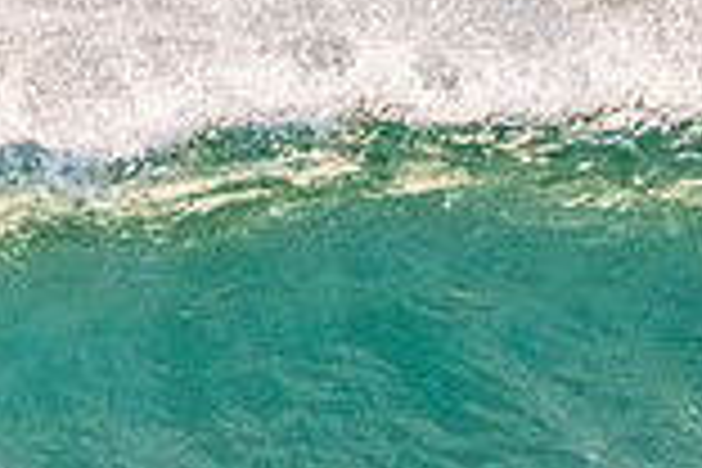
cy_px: 583
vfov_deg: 0.5
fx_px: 58125
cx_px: 220
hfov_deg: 0.7
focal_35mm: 2981
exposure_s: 1/1250
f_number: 11
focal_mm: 800
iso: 9000
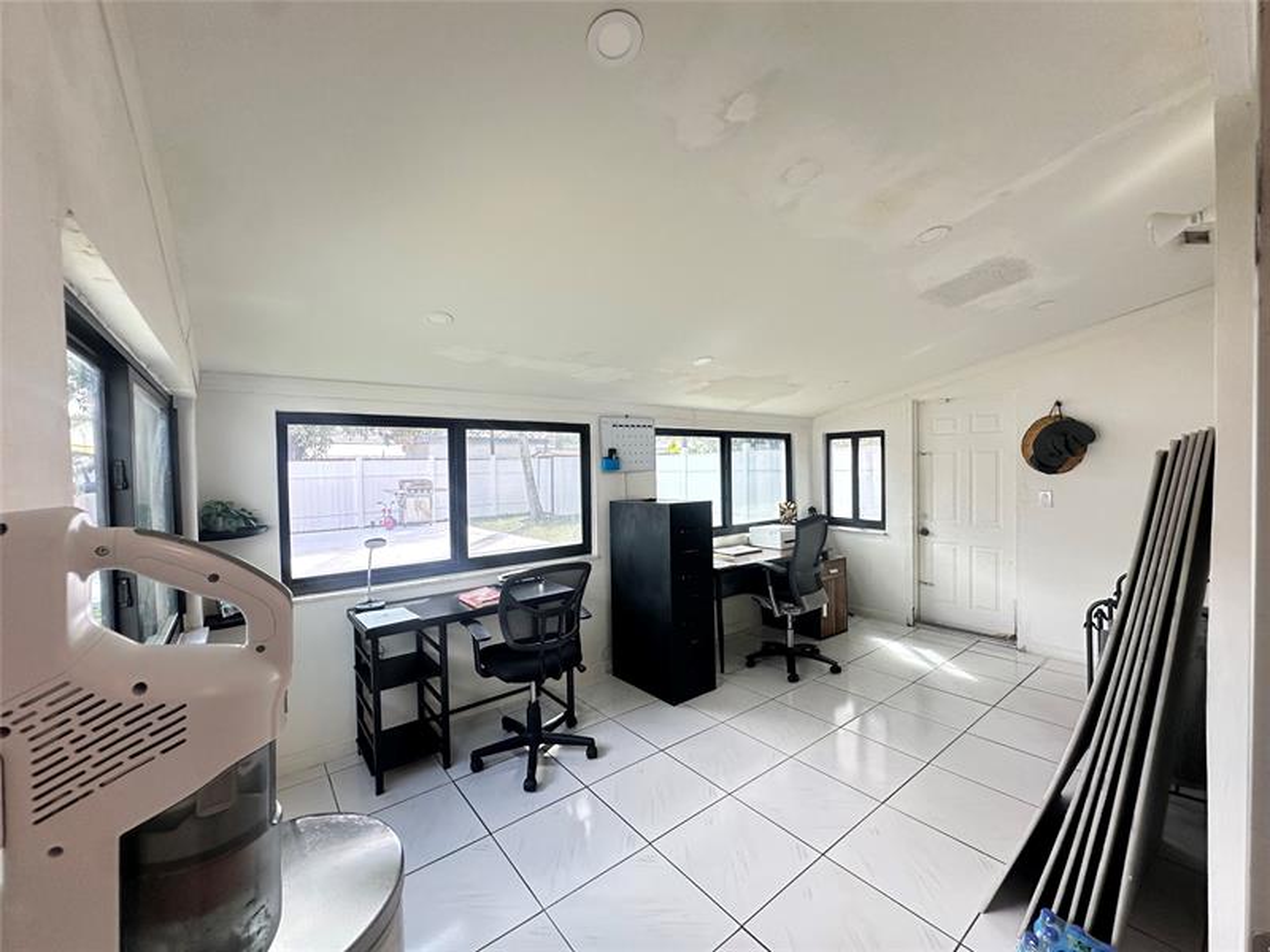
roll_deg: +1.0
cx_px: 635
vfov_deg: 85.7
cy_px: 476
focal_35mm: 14
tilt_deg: -1.1
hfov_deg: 102.1
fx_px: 514
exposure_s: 1/120
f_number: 2.2
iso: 125
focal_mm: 2.22
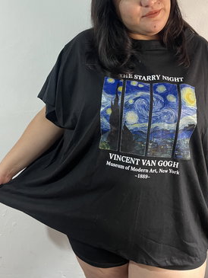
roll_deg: +2.2
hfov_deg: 37.7
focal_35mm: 38
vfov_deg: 48.2
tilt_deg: -13.5
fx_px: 304
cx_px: 115
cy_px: 93
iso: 320
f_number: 1.6
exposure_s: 1/50
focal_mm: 5.1
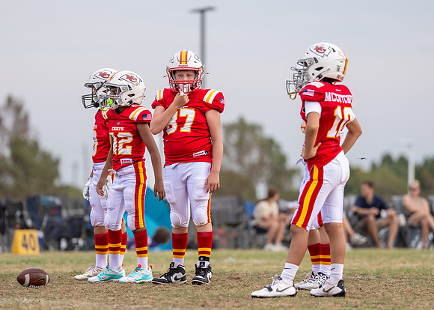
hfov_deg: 6.4
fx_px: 3906
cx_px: 196
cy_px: 164
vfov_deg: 4.5
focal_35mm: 317
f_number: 2.8
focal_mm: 200
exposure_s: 1/1600
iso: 160
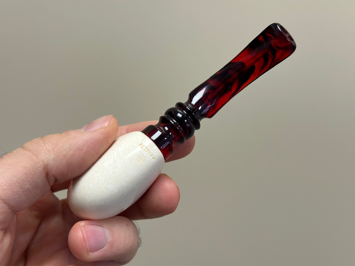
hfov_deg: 39.7
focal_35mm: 48
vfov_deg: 30.3
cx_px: 178
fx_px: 492
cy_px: 133
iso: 80
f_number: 1.78
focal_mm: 6.86
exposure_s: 1/121
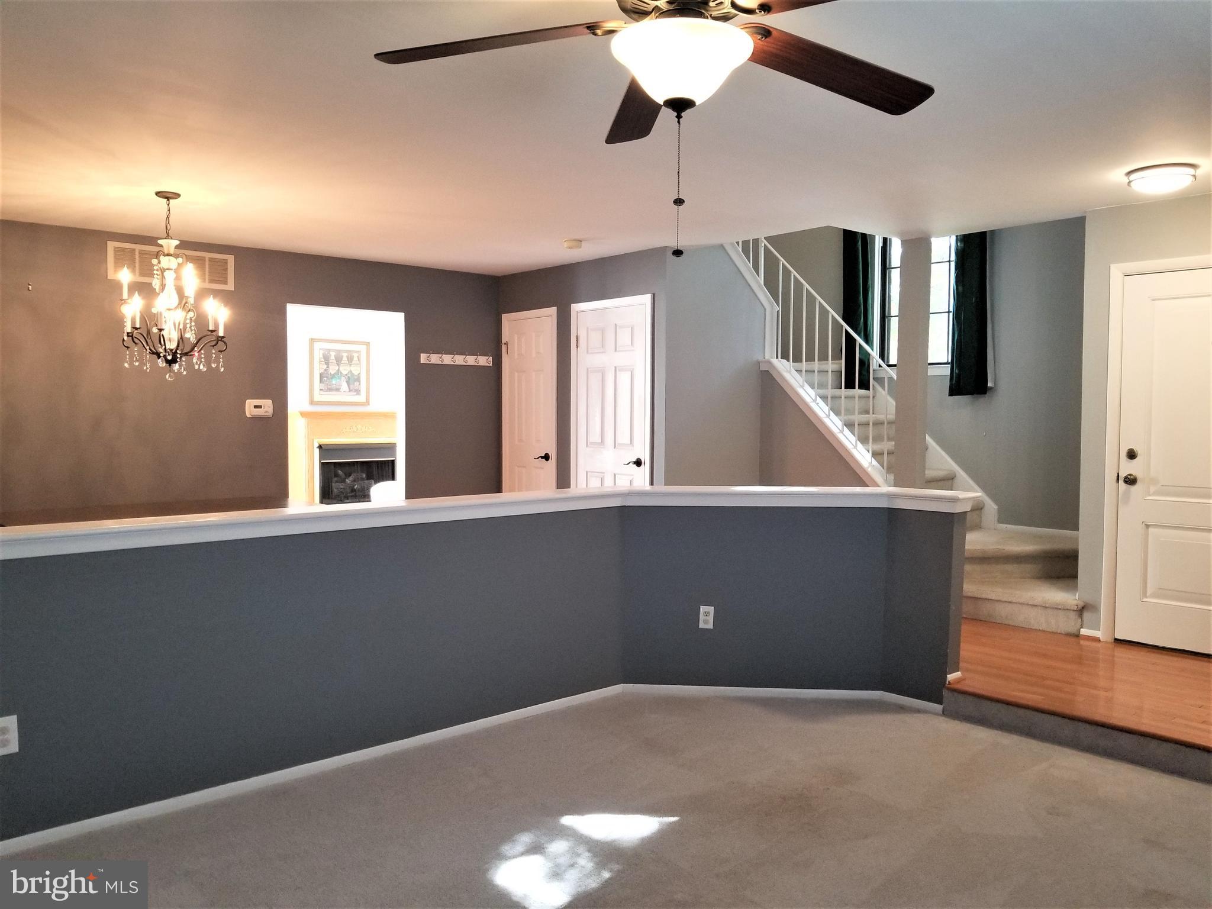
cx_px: 606
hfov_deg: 67.3
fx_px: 910
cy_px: 454
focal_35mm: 26
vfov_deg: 53.1
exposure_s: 1/60
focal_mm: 4.25
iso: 200
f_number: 1.7
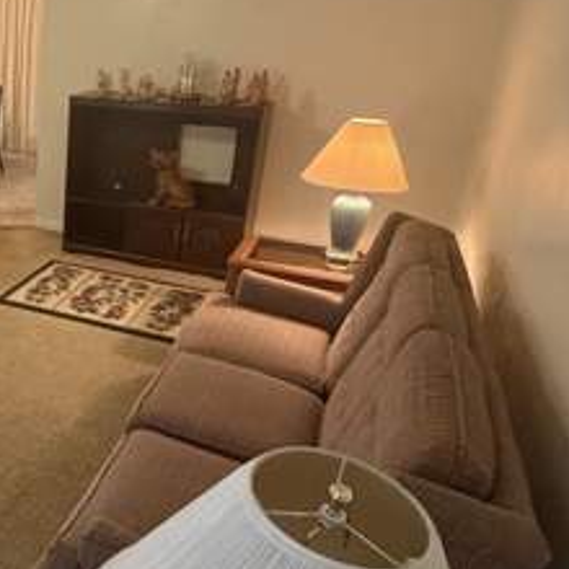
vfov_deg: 46.0
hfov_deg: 40.2
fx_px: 669
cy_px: 292
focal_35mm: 36
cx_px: -5
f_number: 2.2
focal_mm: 2.22
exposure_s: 1/60
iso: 800
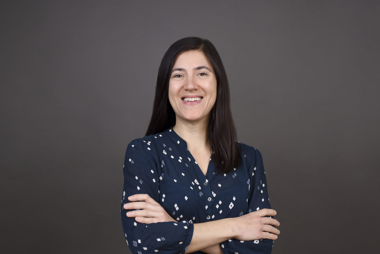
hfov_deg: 43.6
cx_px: 193
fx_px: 475
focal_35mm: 45
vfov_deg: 29.9
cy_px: 138
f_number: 8
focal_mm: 41
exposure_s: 1/160
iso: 100
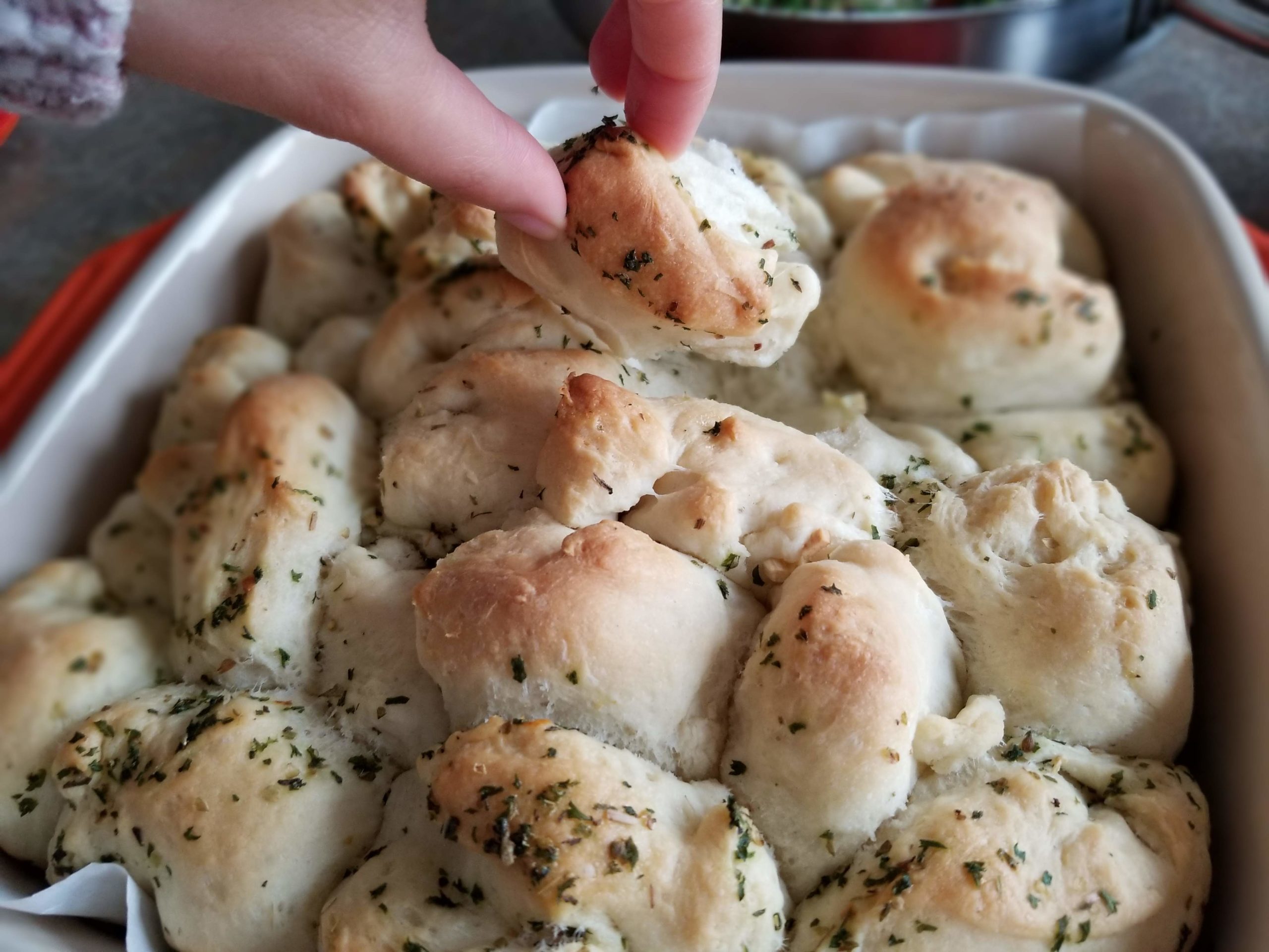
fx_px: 953
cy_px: 476
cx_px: 634
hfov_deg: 67.3
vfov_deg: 53.1
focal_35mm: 26
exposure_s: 1/60
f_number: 1.7
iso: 125
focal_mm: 4.25
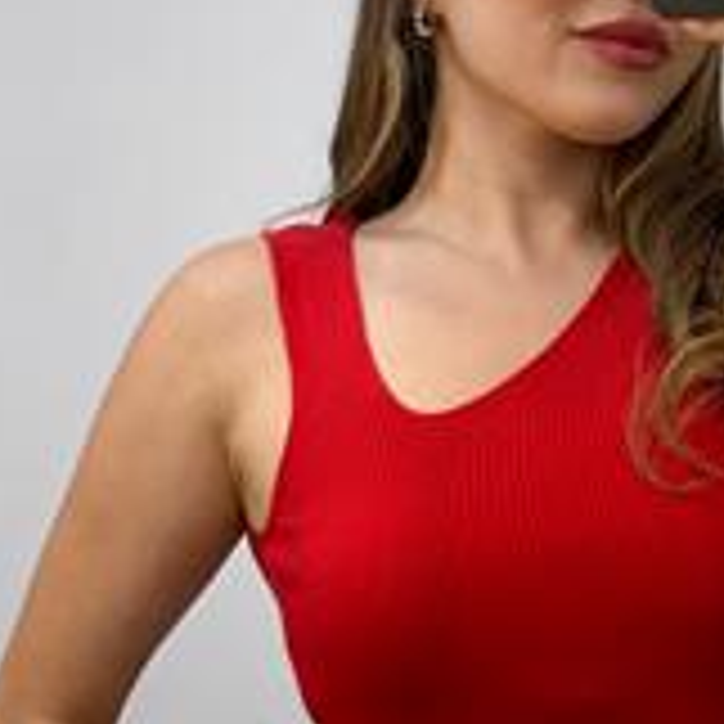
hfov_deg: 14.7
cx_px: 594
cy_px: 438
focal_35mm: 118
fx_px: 2792
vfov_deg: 14.8
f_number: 2
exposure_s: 1/100
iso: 100
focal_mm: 6
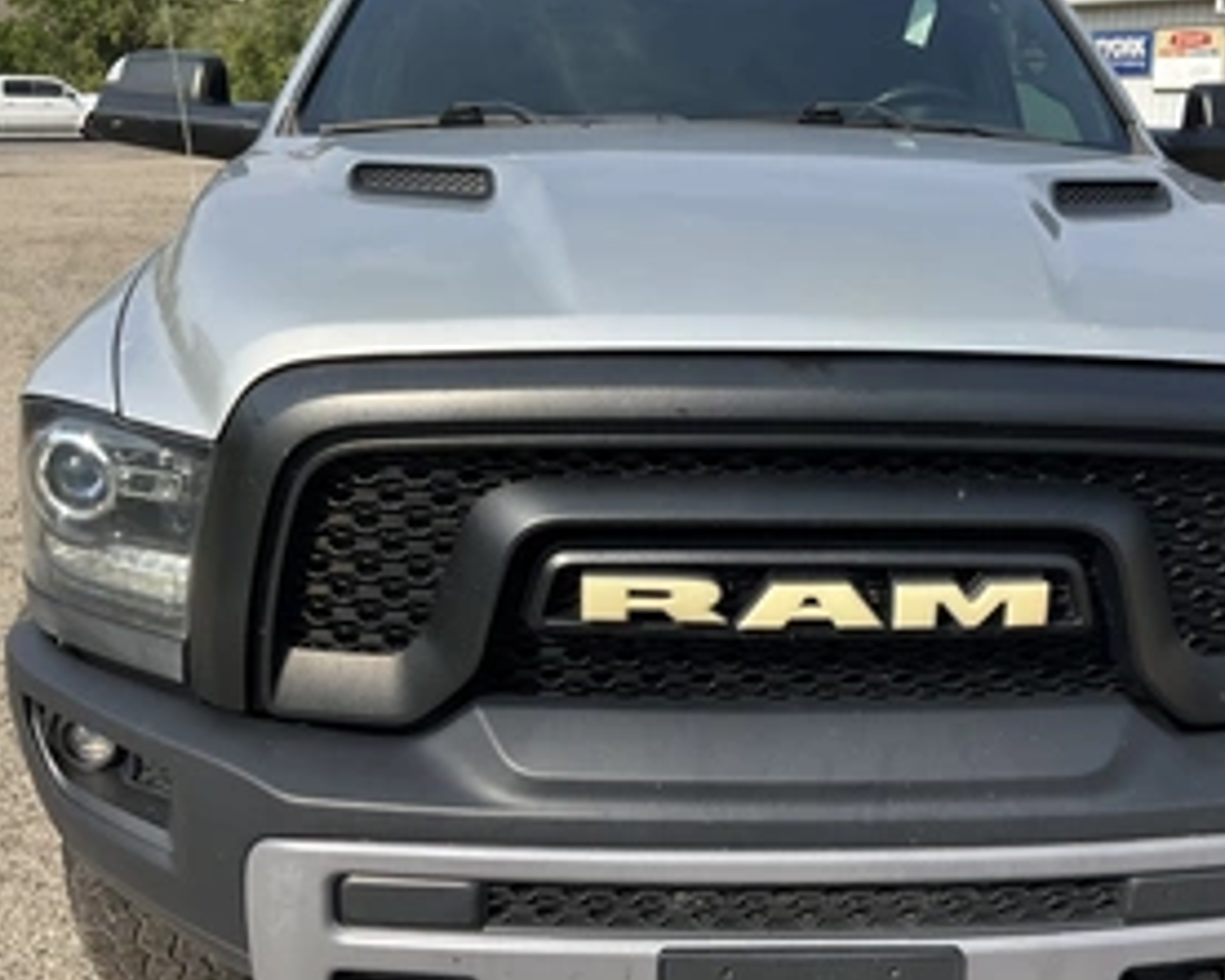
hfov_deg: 44.6
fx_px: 1487
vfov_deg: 36.5
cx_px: 710
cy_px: 483
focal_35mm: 41
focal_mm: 3
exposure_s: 1/1342
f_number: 1.8
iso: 25
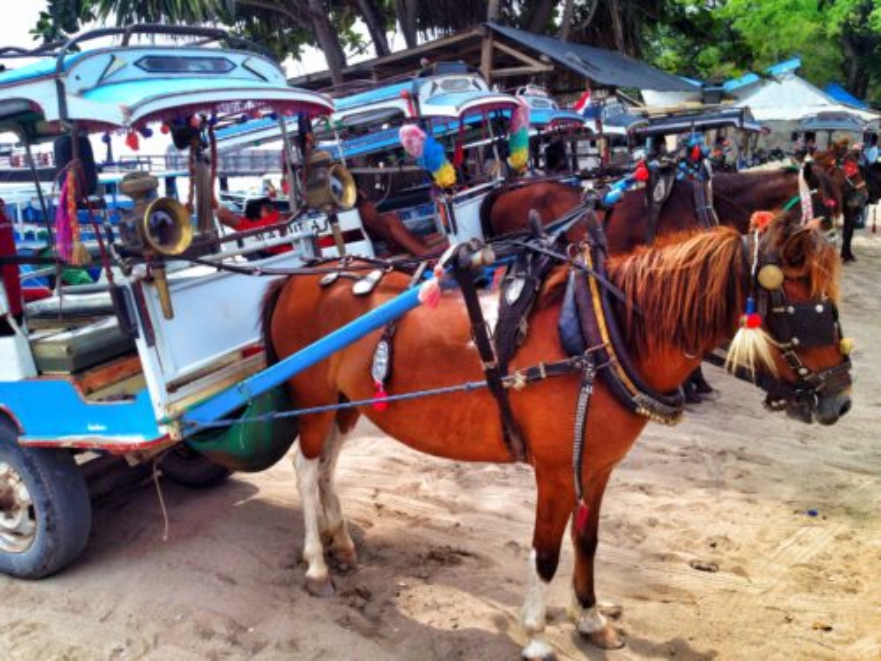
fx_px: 891
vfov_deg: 40.7
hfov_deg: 52.6
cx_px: 440
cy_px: 330
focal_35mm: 35
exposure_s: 1/863
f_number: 2.4
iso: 50
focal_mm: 4.28
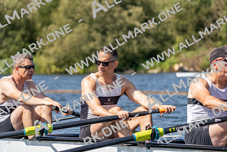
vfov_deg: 6.4
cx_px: 114
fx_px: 1362
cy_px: 76
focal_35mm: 216
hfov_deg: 9.5
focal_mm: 216
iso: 320
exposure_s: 1/2000
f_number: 5.6
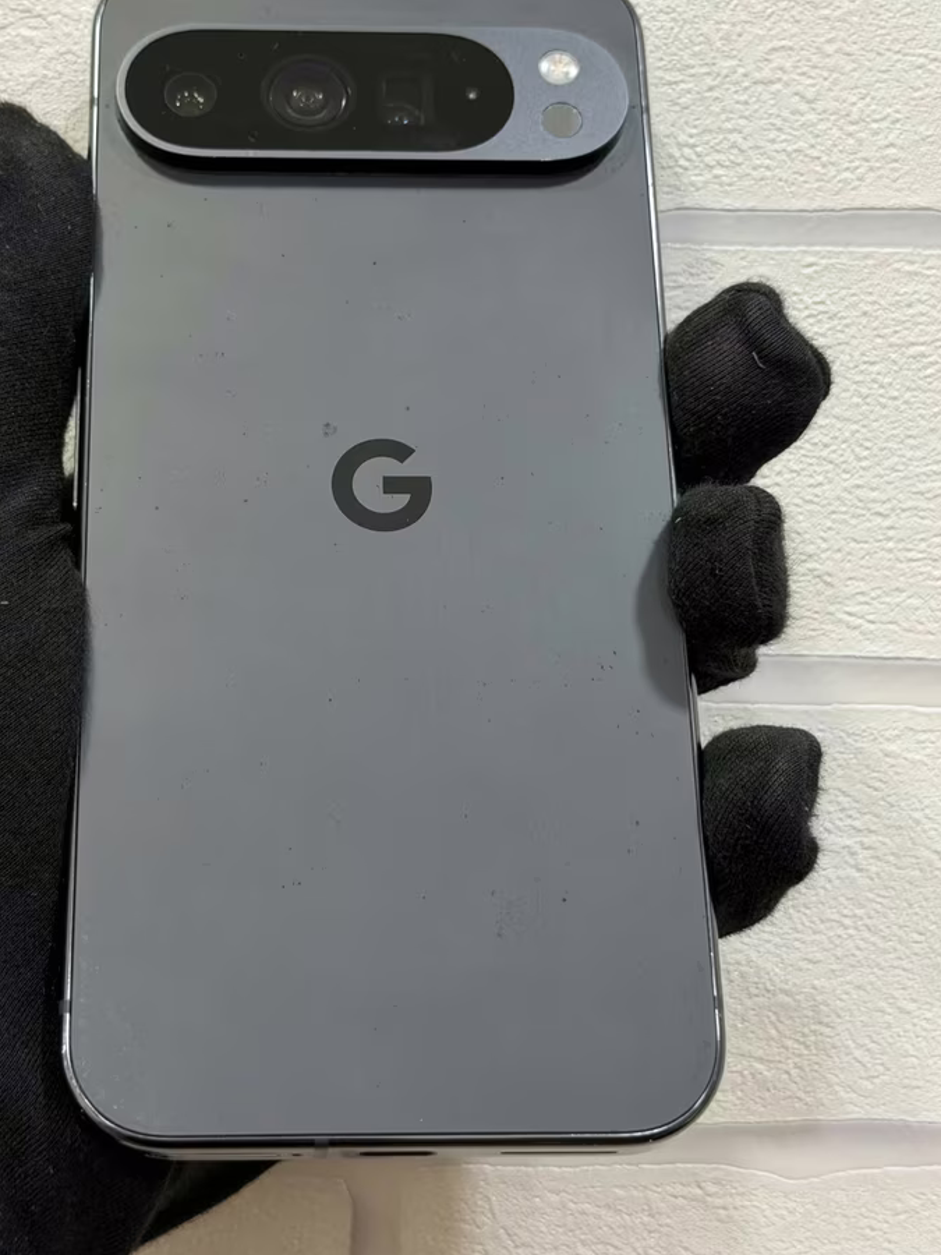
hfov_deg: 22.9
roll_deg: -1.1
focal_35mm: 64
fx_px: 2320
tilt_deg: +1.8
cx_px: 351
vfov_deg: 30.2
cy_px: 522
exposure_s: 1/50
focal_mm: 6.76
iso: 64
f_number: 1.78
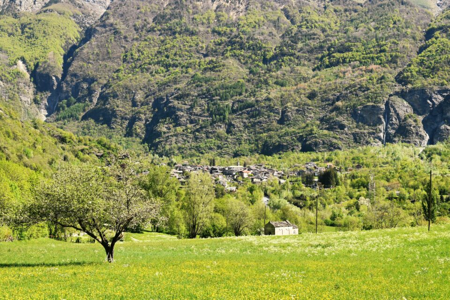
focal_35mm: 50
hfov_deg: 39.6
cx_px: 225
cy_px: 150
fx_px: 625
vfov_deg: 27.0
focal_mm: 50
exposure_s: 1/160
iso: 100
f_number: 7.1
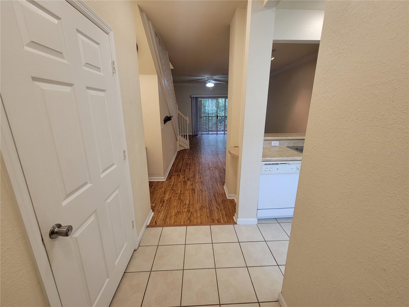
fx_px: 154
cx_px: 204
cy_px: 154
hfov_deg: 106.2
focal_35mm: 13
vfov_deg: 89.9
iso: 100
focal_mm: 2.2
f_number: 2.2
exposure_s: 1/60
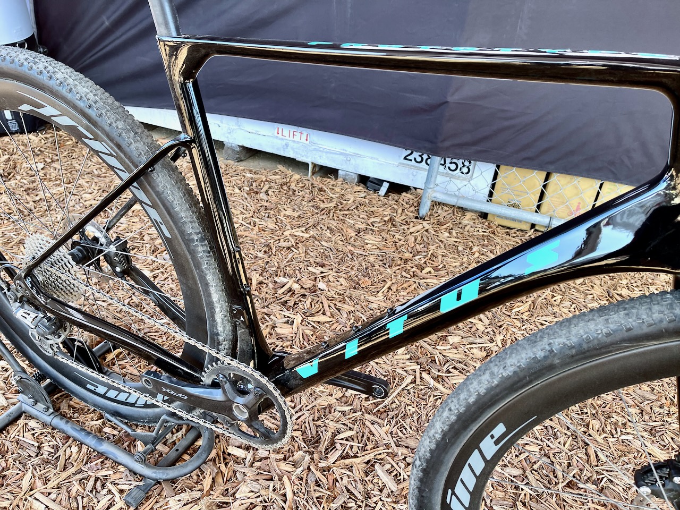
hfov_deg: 67.3
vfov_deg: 53.1
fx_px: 511
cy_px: 255
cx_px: 340
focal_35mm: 26
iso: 40
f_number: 1.6
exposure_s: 1/121
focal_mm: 5.1
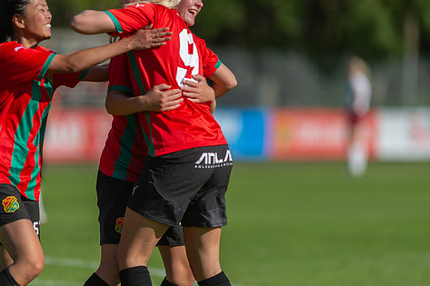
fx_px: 4394
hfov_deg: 5.6
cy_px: 133
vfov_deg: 3.7
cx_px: 196
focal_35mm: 368
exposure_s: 1/1600
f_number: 3.2
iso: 100
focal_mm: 300
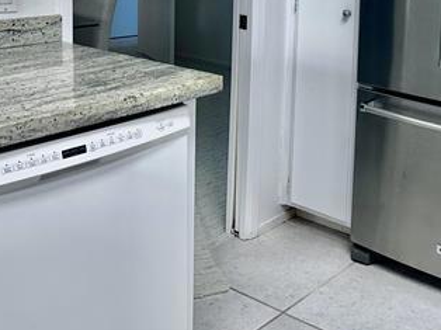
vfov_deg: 26.3
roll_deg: -4.1
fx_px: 675
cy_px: 14
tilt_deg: -8.4
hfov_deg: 34.7
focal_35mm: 53
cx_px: 374
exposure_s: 1/120
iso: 40
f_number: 1.5
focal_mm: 5.7
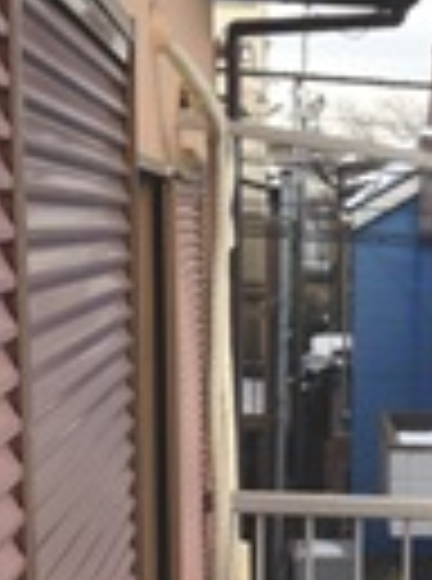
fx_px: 1923
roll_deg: -2.2
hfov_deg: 12.2
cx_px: 648
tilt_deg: -15.4
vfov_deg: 16.4
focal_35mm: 115
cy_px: 715
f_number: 2.4
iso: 50
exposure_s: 1/547
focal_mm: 4.12
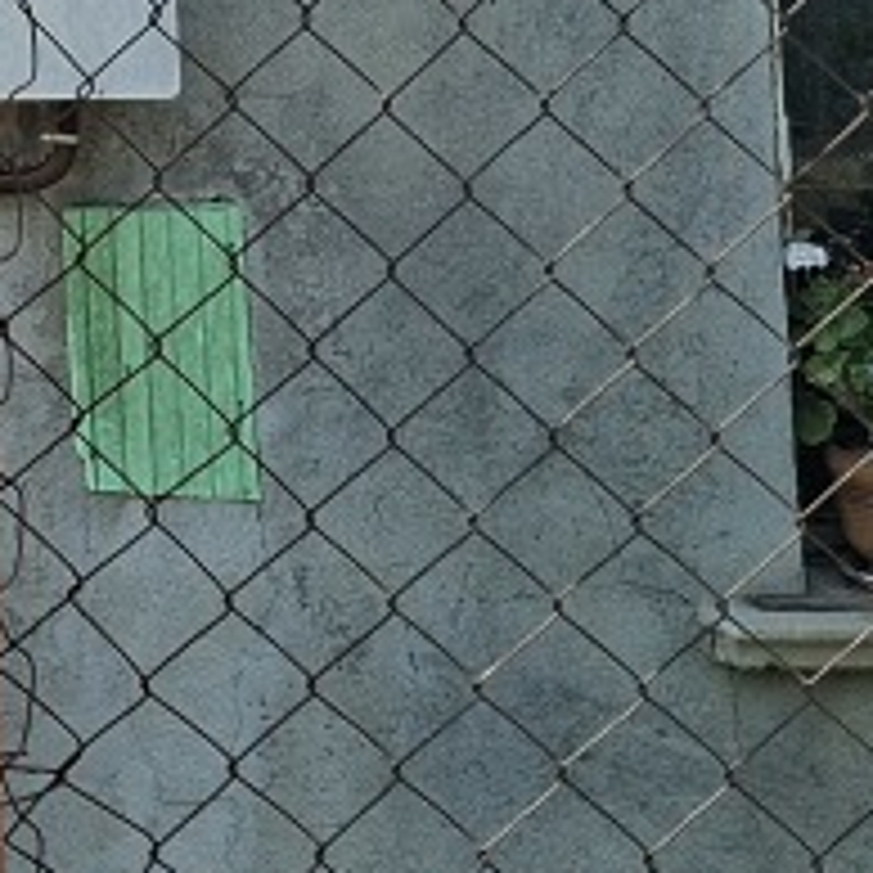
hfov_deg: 15.0
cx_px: -567
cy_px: -328
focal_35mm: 105
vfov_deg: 15.6
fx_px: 2996
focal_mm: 5.54
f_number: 1.8
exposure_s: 1/587
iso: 50
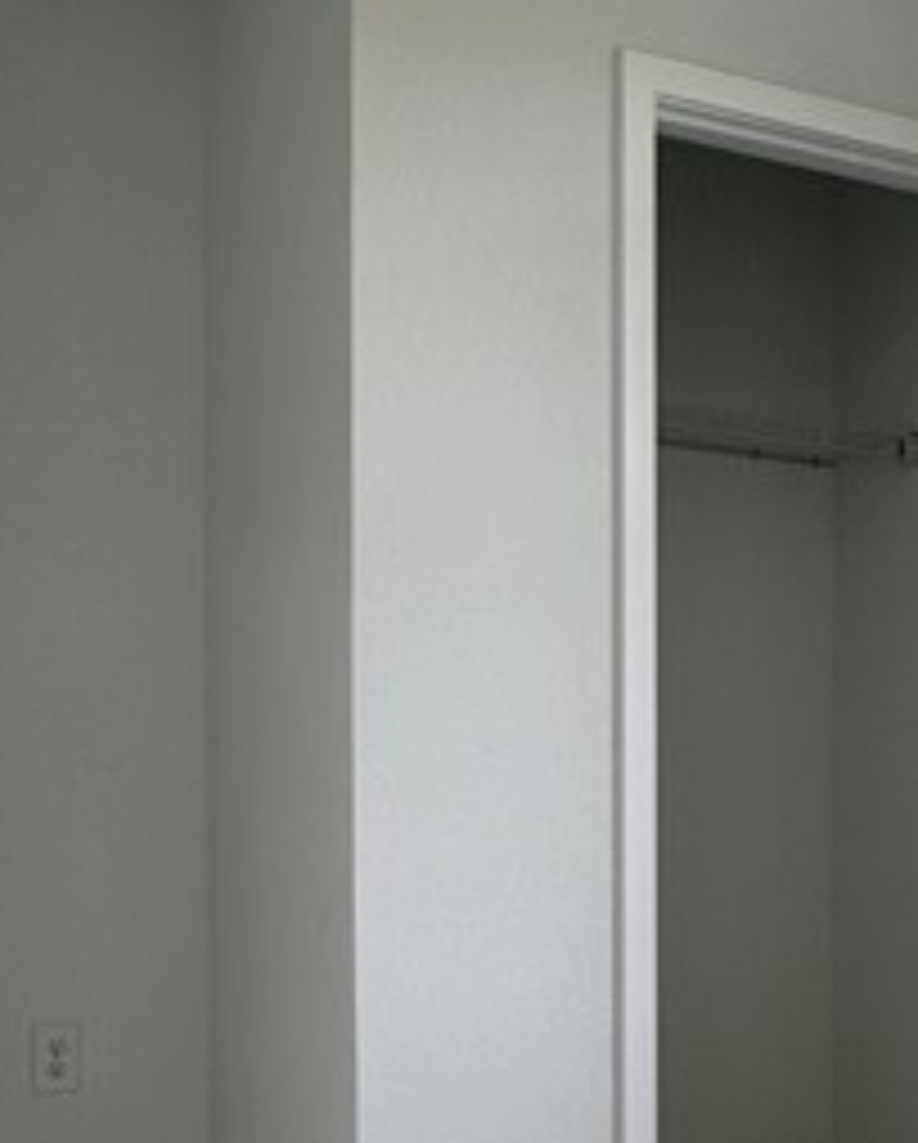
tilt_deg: -1.0
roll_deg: +0.8
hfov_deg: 27.3
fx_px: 1863
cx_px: 688
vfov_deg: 33.3
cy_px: 886
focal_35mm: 55
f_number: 2.2
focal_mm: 2.22
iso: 40
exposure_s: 1/180
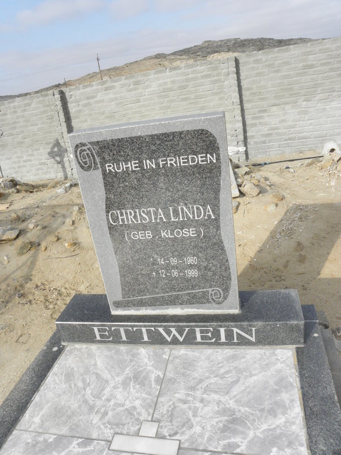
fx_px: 341
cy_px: 228
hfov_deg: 53.1
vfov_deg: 67.3
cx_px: 170
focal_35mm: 26
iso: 200
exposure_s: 1/800
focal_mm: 4.6
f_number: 5.6
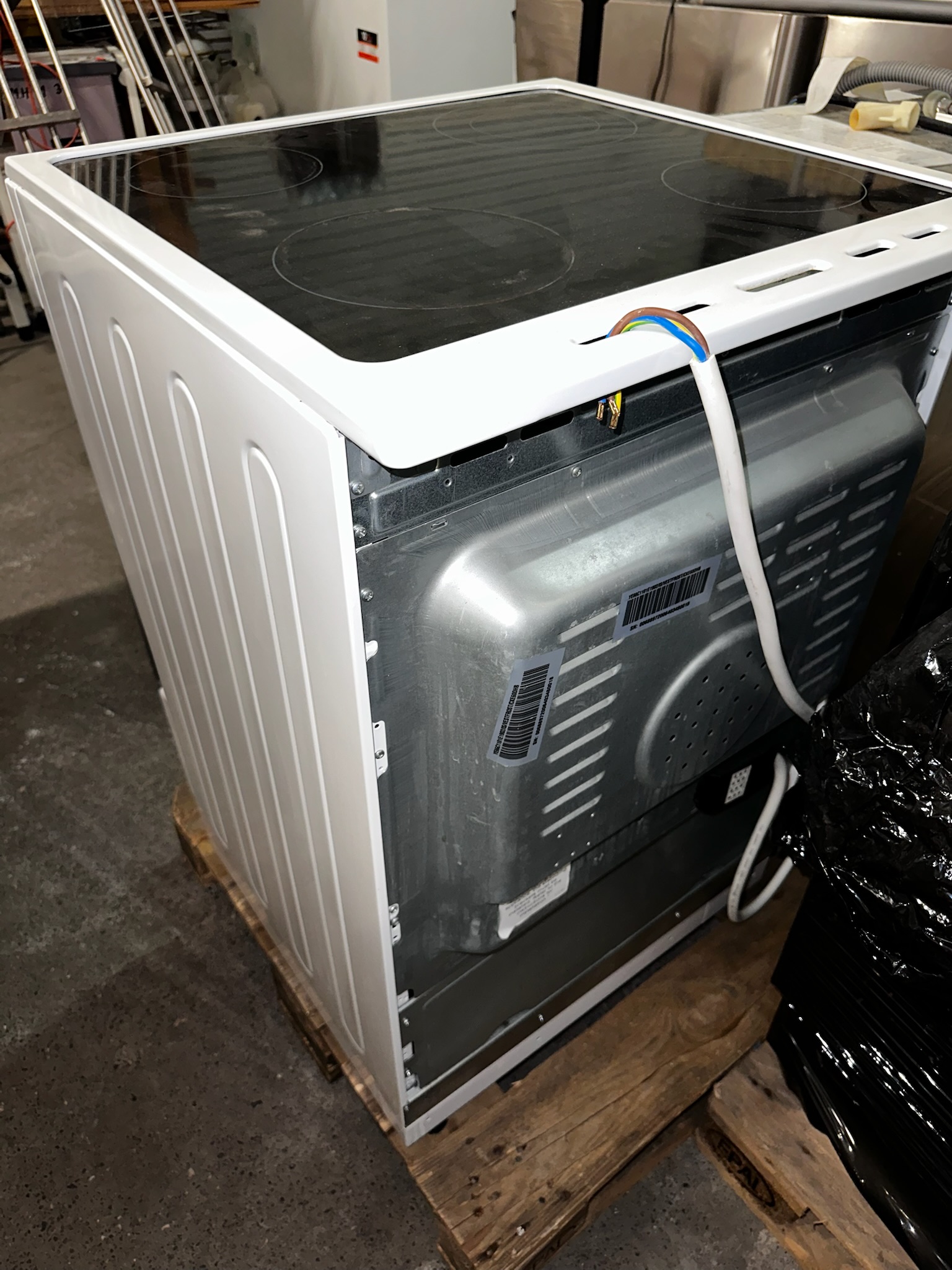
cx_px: 476
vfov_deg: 71.6
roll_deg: -0.9
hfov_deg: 56.8
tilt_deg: -40.2
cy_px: 635
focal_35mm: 24
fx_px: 880
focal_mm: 6.86
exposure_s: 1/14
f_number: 1.78
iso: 160
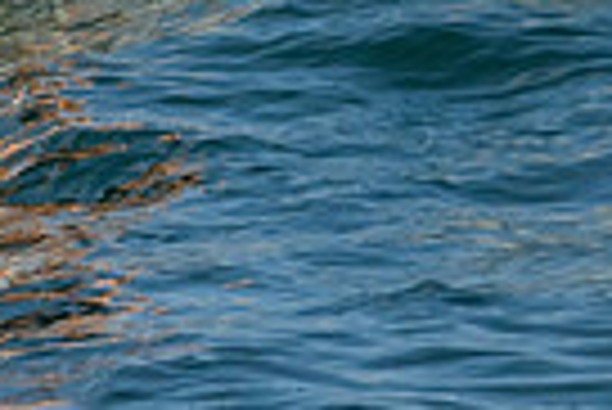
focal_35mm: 3405
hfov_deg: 0.6
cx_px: -594
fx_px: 57946
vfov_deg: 0.4
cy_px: -286
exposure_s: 1/2000
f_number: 11
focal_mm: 800
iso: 2500
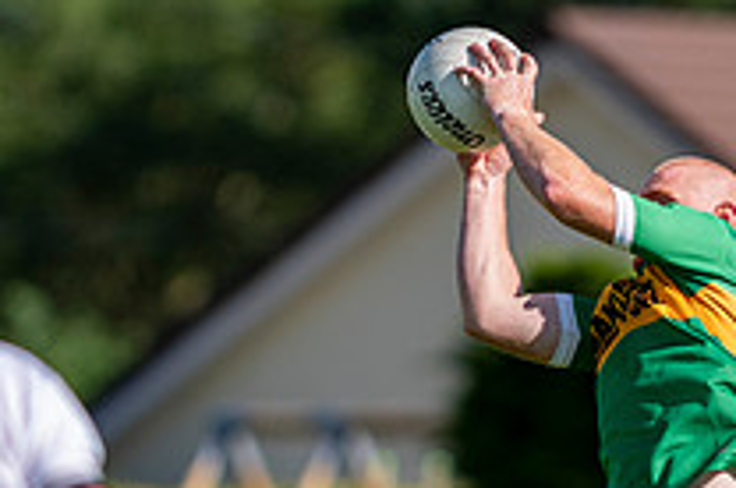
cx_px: 602
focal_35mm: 1321
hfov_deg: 1.6
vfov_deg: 1.0
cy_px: 652
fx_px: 26965
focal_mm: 300
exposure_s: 1/2500
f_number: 2.8
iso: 125
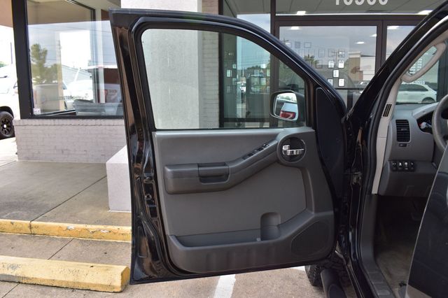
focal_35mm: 30
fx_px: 373
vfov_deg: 43.6
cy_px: 149
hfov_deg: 62.0
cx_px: 224
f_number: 9
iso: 400
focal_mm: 20
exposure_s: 1/125
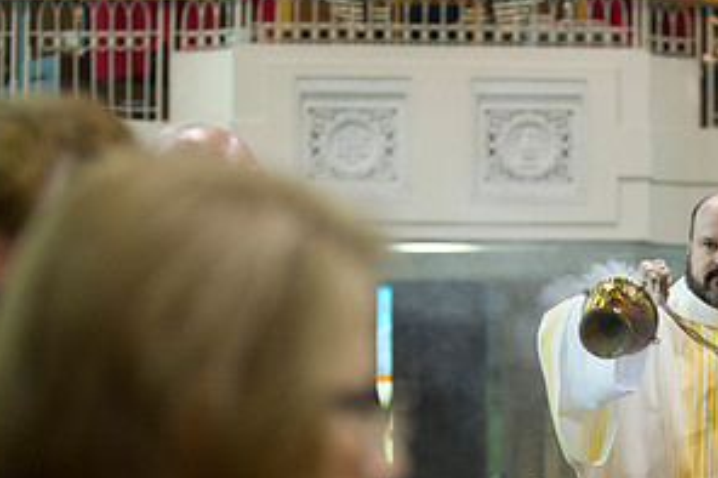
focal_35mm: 137
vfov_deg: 9.9
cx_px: 592
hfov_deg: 14.9
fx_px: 2731
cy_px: 451
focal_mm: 70
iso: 2000
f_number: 2.8
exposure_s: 1/80
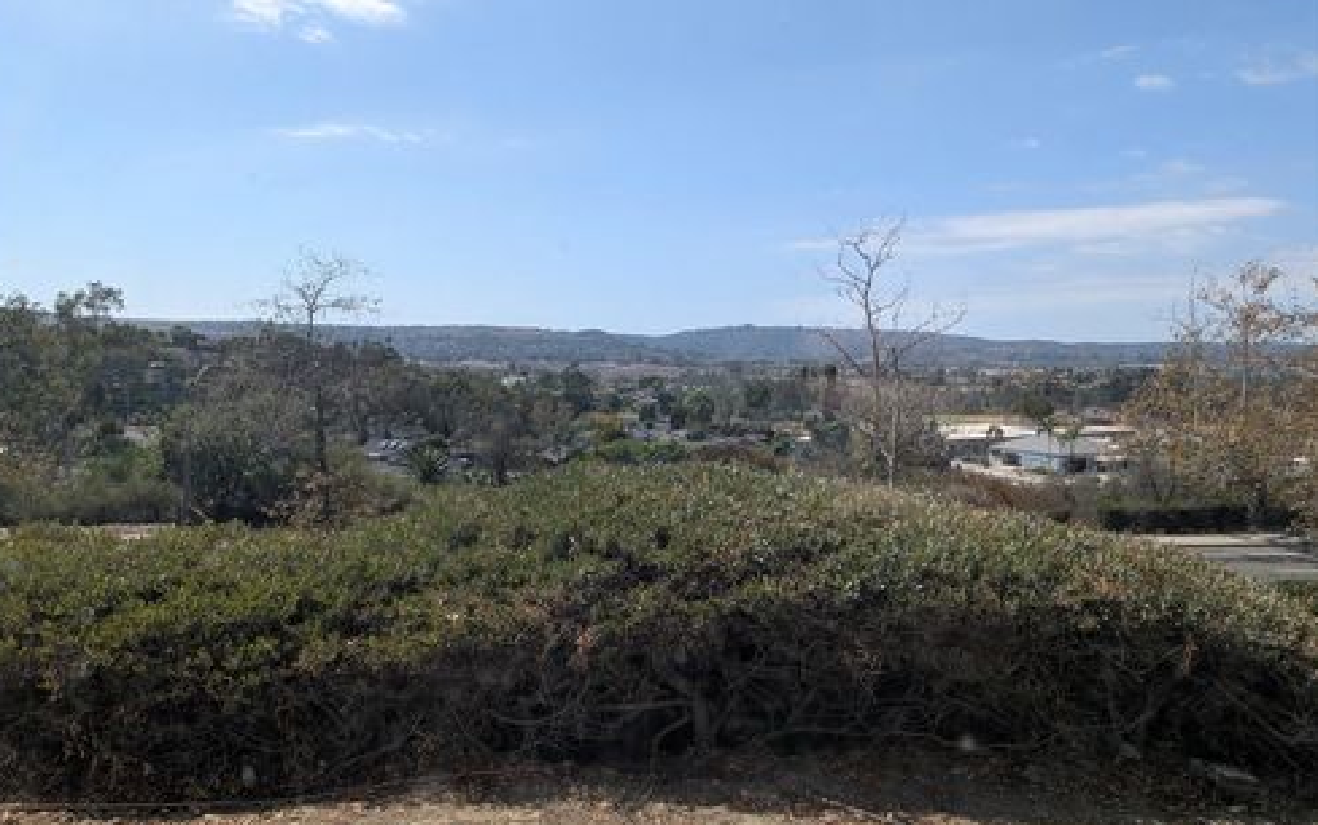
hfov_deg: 70.4
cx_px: 650
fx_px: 934
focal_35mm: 26
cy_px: 376
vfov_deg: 47.6
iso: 29
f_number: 1.7
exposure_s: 1/1133
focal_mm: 4.53
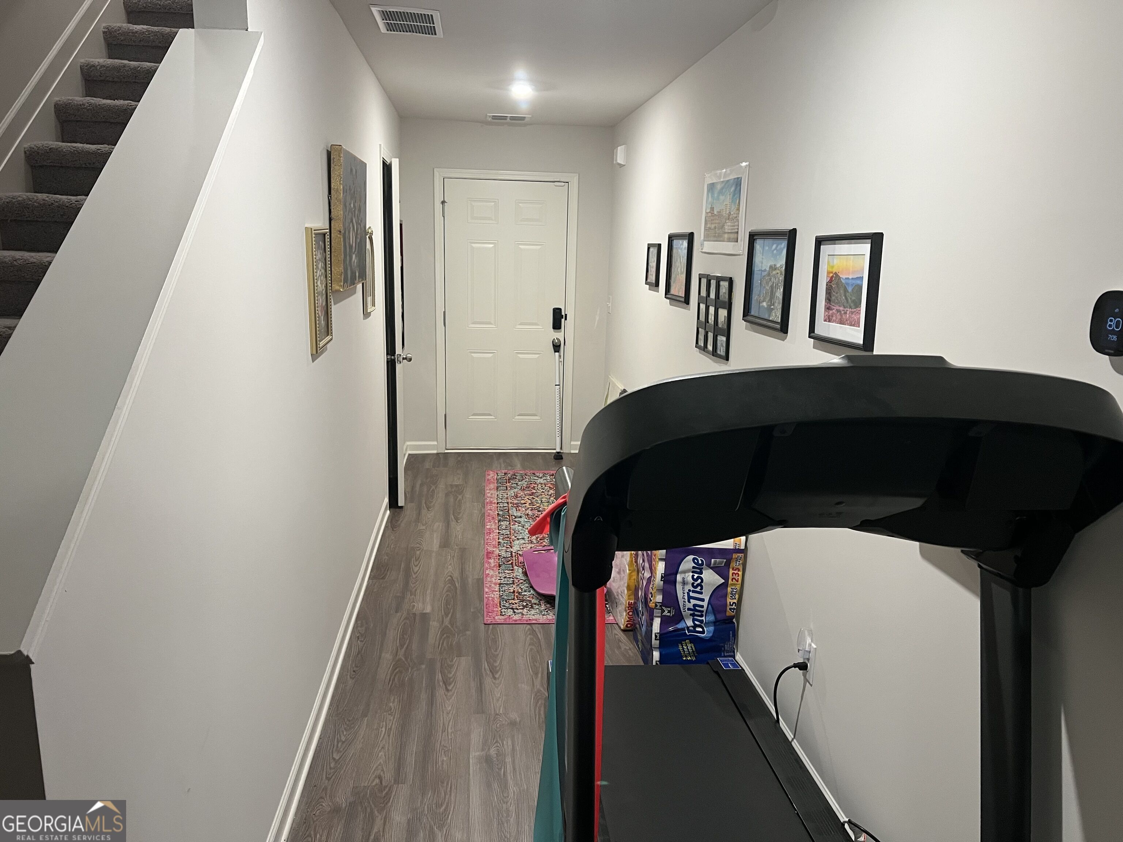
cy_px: 421
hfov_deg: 67.3
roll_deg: -1.2
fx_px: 843
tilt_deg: -12.9
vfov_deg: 53.1
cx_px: 562
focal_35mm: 26
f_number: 1.5
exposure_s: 1/60
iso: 250
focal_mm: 5.7
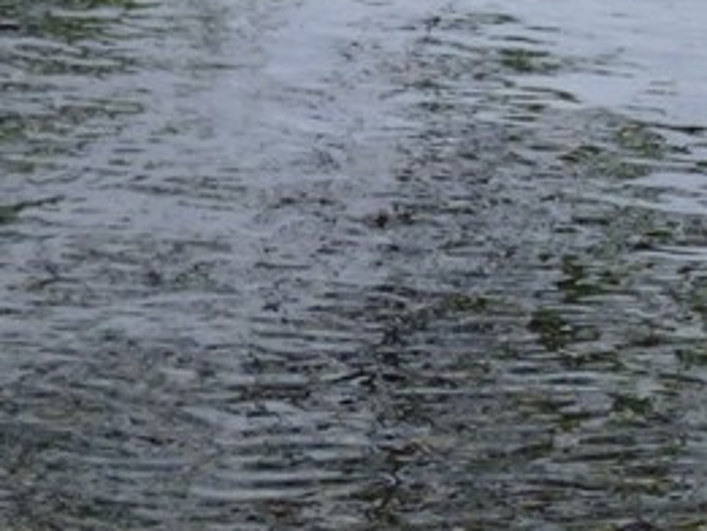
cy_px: -713
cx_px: 1300
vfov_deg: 5.7
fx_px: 5129
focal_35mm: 251
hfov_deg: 7.6
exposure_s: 1/1300
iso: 100
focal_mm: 7.07
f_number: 3.6
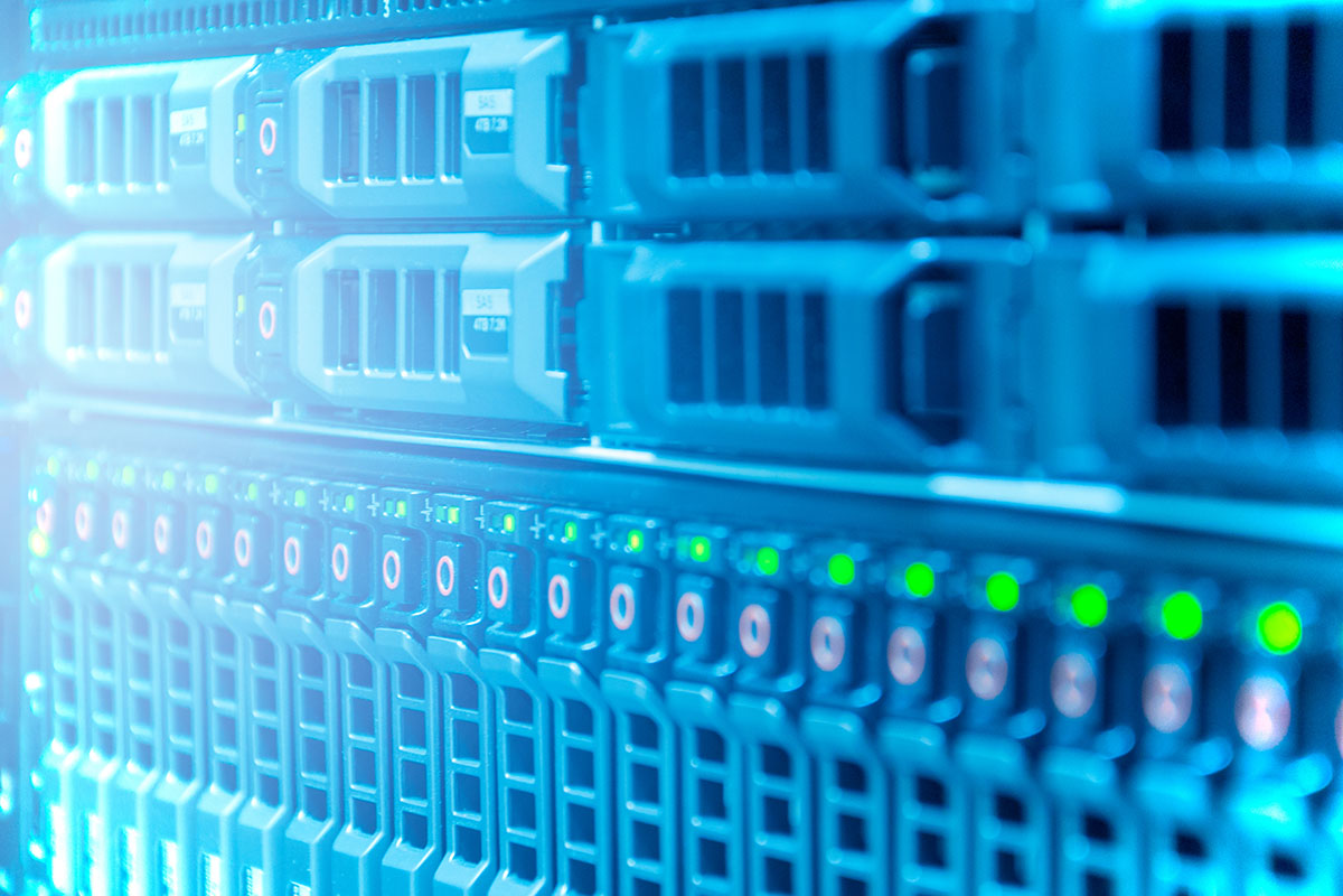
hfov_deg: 15.2
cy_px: 448
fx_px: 5036
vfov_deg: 10.2
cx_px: 672
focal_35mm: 135
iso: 800
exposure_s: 1/5
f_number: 5.6
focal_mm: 90
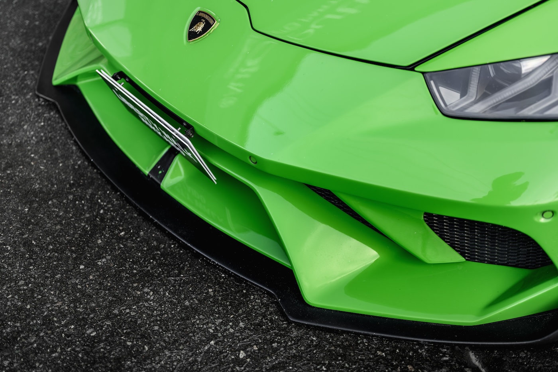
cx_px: 279
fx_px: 775
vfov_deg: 27.0
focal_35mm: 50
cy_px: 186
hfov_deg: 39.6
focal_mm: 50
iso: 200
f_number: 1.8
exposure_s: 1/640
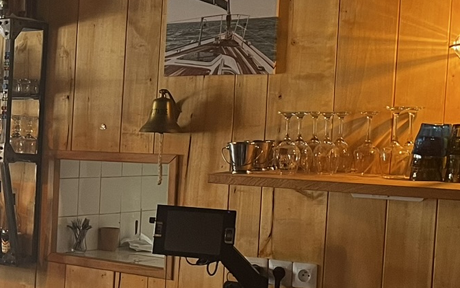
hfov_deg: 22.7
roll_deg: -1.1
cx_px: -85
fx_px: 1053
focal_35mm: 84
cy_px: 191
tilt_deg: -4.2
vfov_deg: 15.5
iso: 125
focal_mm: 5.1
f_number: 1.6
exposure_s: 1/86
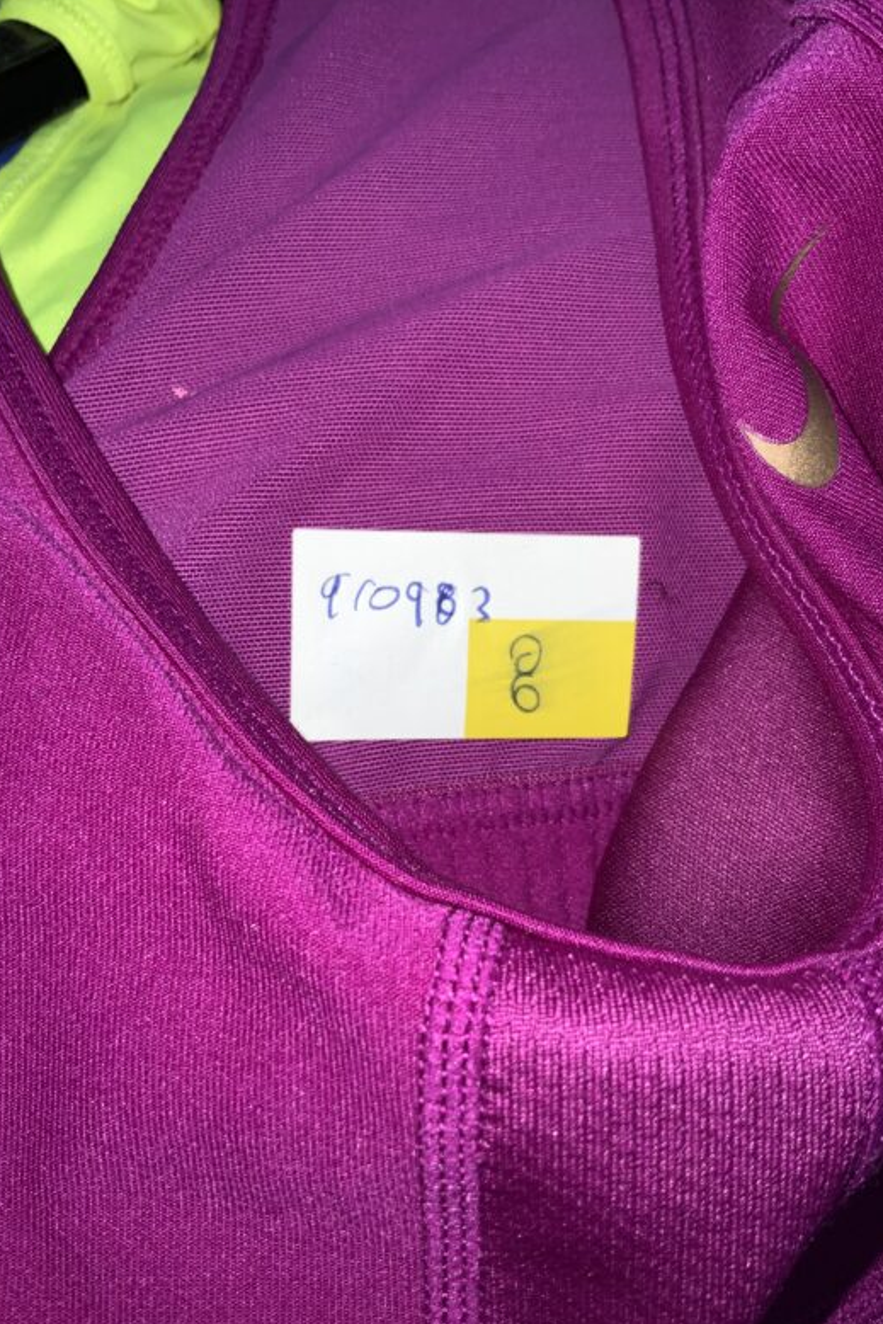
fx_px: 1140
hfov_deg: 42.3
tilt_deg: -46.2
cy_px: 652
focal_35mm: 31
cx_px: 434
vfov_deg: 60.3
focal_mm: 3
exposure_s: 1/112
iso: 16
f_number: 1.8
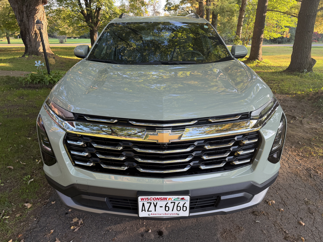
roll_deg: +0.3
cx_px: 162
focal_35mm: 24
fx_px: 224
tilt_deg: -20.8
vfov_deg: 56.8
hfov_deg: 71.6
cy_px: 121
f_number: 1.78
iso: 80
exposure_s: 1/144
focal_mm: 6.76
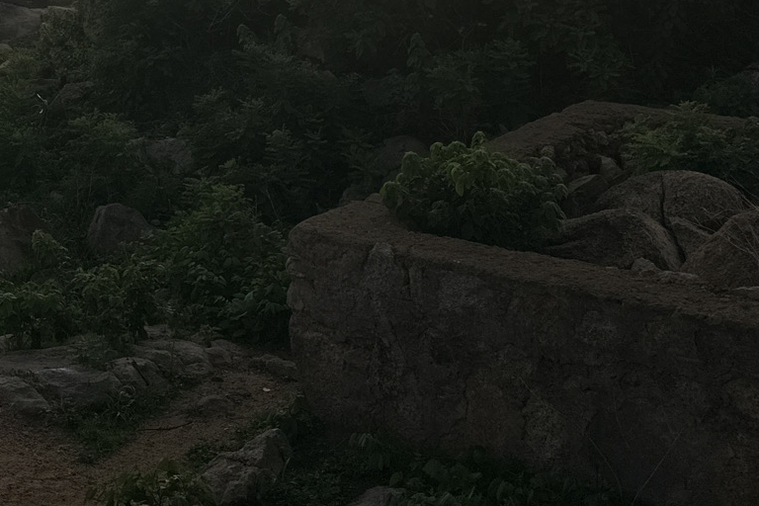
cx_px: 65
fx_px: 1370
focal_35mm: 65
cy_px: -229
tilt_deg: +1.0
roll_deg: -0.7
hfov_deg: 29.6
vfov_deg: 18.7
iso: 80
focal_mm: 6.86
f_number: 1.78
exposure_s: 1/9709
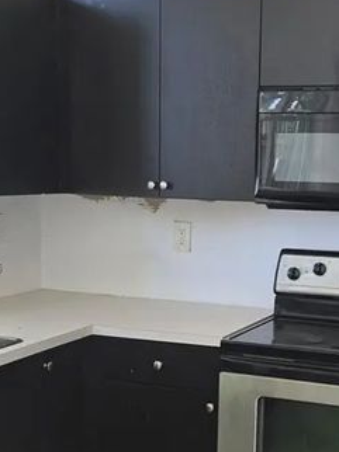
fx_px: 798
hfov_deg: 23.7
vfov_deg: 31.6
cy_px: 269
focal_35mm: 61
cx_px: 266
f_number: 1.8
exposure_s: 1/120
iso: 125
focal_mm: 5.4
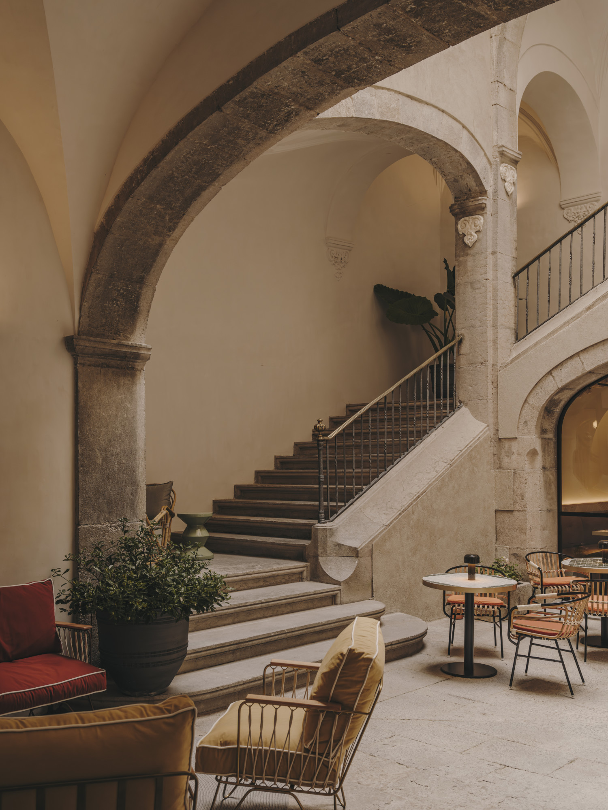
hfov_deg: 41.8
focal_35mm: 34
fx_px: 796
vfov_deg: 54.0
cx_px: 304
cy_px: 405
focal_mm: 42.5
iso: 1250
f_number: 8
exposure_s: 1/35
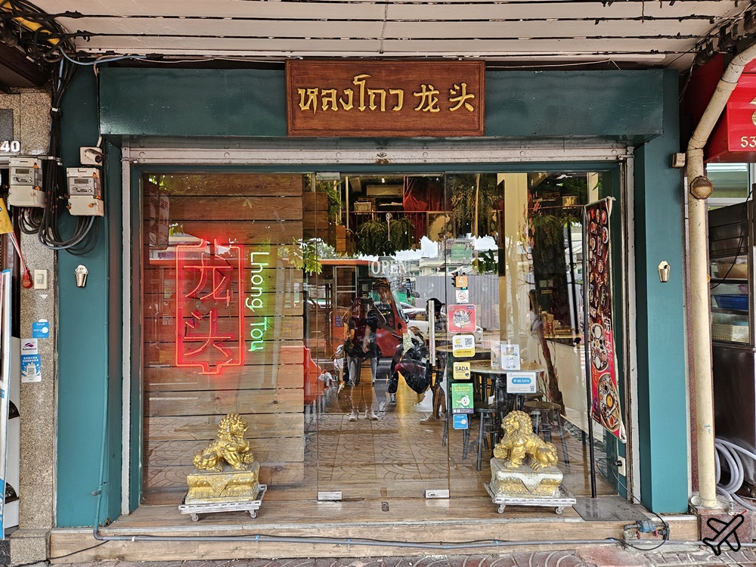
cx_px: 378
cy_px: 284
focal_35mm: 23
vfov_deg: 58.9
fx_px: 502
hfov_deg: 73.9
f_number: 1.8
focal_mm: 5.4
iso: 125
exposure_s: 1/100
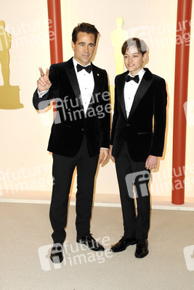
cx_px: 97
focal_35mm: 48
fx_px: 388
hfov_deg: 28.1
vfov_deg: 41.1
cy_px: 145
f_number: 7.1
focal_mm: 48
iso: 1600
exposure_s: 1/200
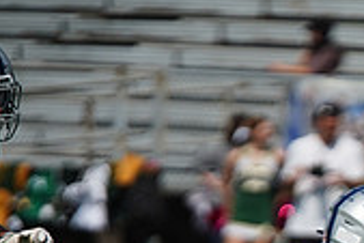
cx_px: 534
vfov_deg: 1.3
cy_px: 360
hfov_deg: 2.0
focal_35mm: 1031
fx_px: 10433
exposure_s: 1/8000
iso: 400
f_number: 2.8
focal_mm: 300
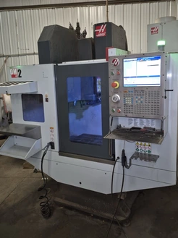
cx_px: 96
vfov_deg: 63.4
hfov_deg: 49.6
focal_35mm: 28
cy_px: 110
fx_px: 192
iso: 100
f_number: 1.8
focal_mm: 5.4
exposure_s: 1/24
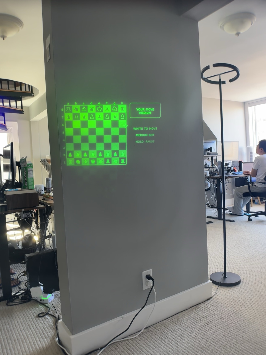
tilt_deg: -2.1
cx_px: 133
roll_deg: +2.7
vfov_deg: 71.6
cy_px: 178
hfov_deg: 56.8
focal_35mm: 24
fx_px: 246
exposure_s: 1/68
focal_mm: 6.76
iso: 125
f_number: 1.78
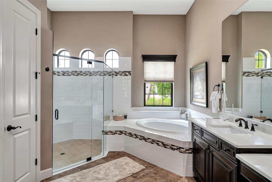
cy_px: 91
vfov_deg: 62.0
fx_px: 151
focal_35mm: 20
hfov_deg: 84.0
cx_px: 136
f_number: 5.6
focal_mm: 20
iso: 320
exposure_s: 1/10
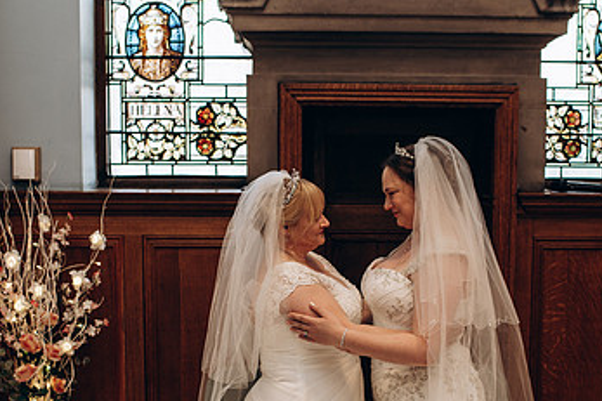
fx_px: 1003
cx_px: 335
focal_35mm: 60
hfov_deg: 33.4
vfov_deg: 22.5
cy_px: 278
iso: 250
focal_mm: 35
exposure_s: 1/80
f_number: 2.8
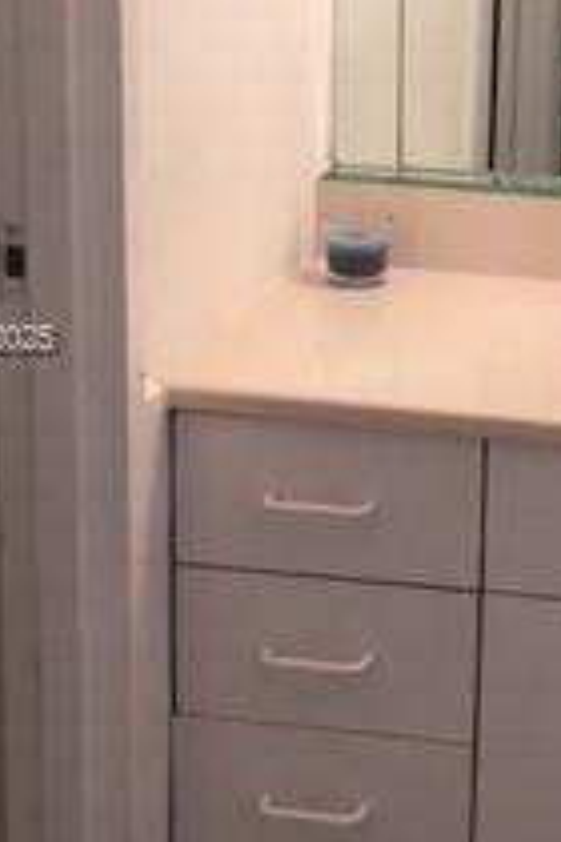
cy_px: 341
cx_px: 617
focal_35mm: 92
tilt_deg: -17.1
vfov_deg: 22.1
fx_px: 2150
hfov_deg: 14.5
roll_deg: -3.7
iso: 50
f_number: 2.2
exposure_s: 1/30
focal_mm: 4.15
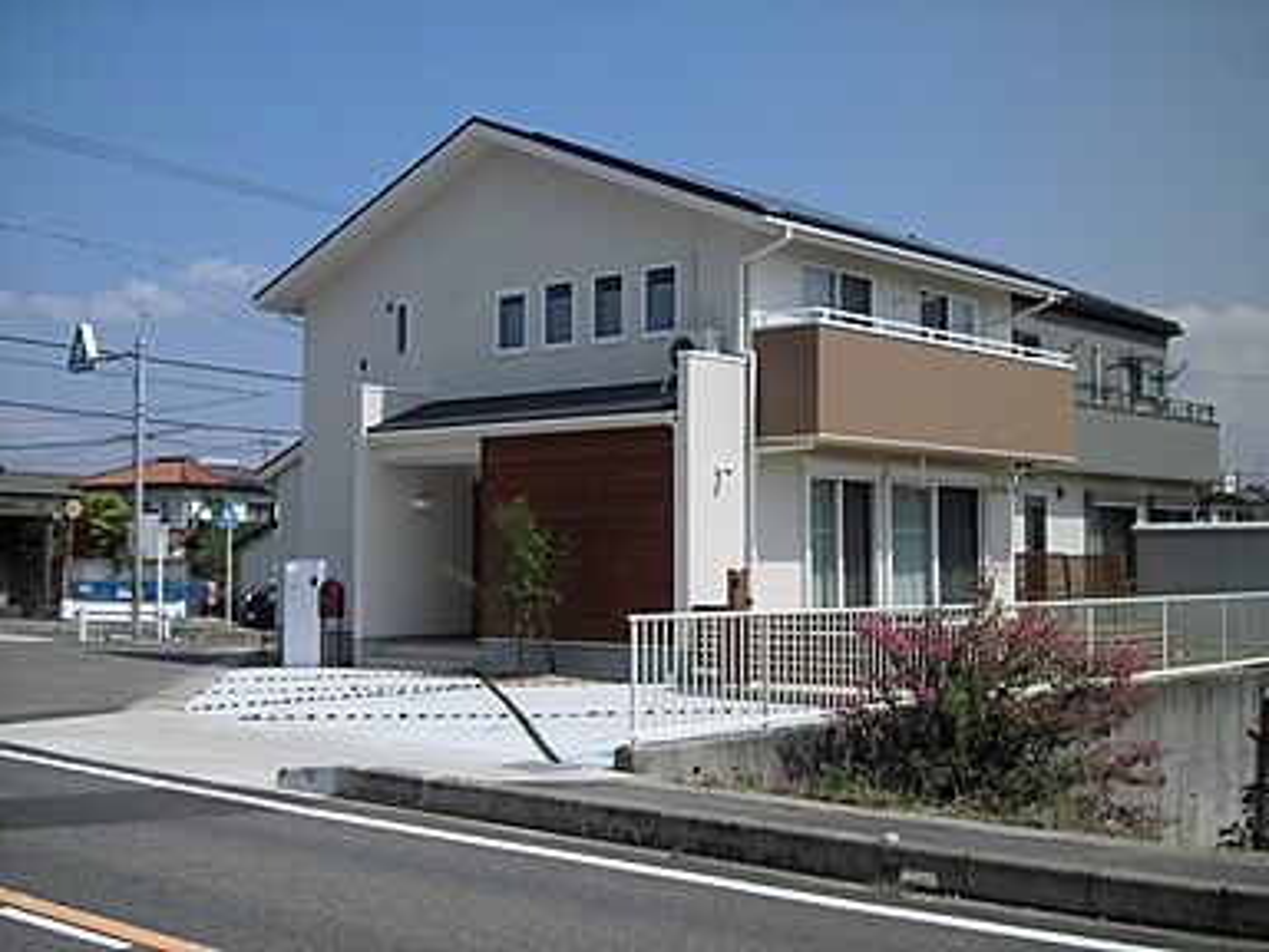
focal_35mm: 47
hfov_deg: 40.4
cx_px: 634
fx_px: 1723
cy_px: 476
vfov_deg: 30.9
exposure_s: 1/200
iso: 100
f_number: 9.6
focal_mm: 8.3
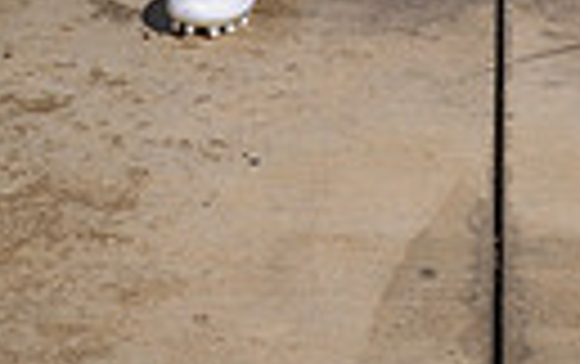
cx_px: 468
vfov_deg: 9.6
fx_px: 1852
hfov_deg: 17.6
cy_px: -584
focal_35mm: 117
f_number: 10
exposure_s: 1/250
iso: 160
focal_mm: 33
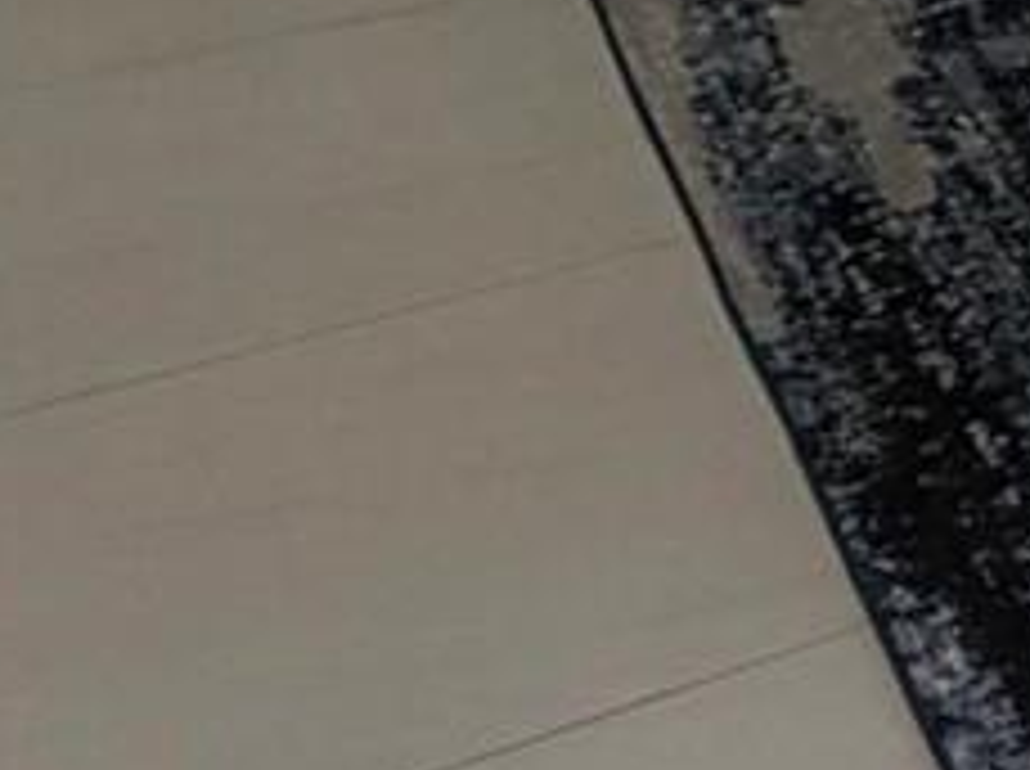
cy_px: -1189
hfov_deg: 16.8
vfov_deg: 11.7
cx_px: 1817
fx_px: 2911
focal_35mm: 98
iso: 100
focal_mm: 2.22
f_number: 2.2
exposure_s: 1/121
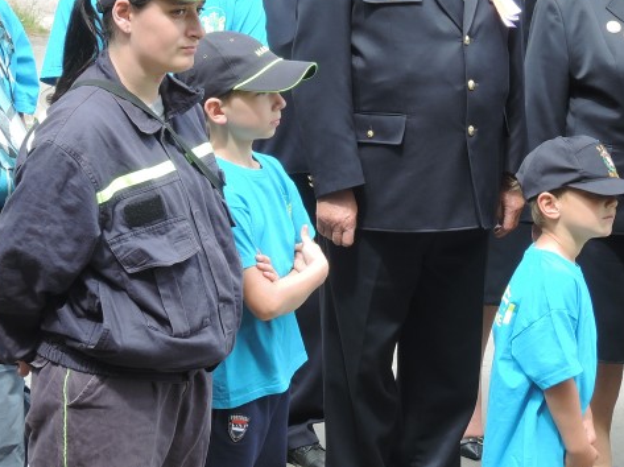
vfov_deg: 11.4
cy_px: 170
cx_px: 363
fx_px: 2342
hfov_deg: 15.2
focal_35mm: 130
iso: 80
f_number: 4.7
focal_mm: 12.8
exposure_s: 1/100
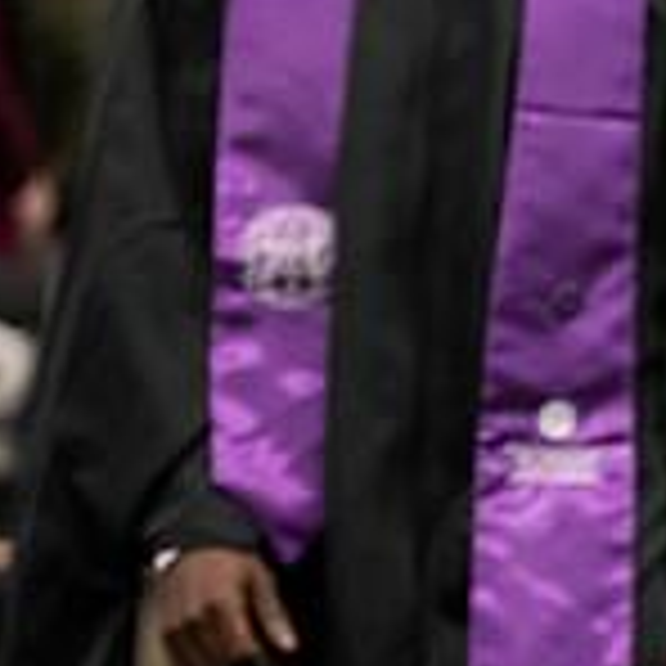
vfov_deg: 5.1
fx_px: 7379
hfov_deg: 5.1
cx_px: 1197
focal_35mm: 339
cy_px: -151
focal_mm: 102
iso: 3200
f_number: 3.2
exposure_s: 1/200
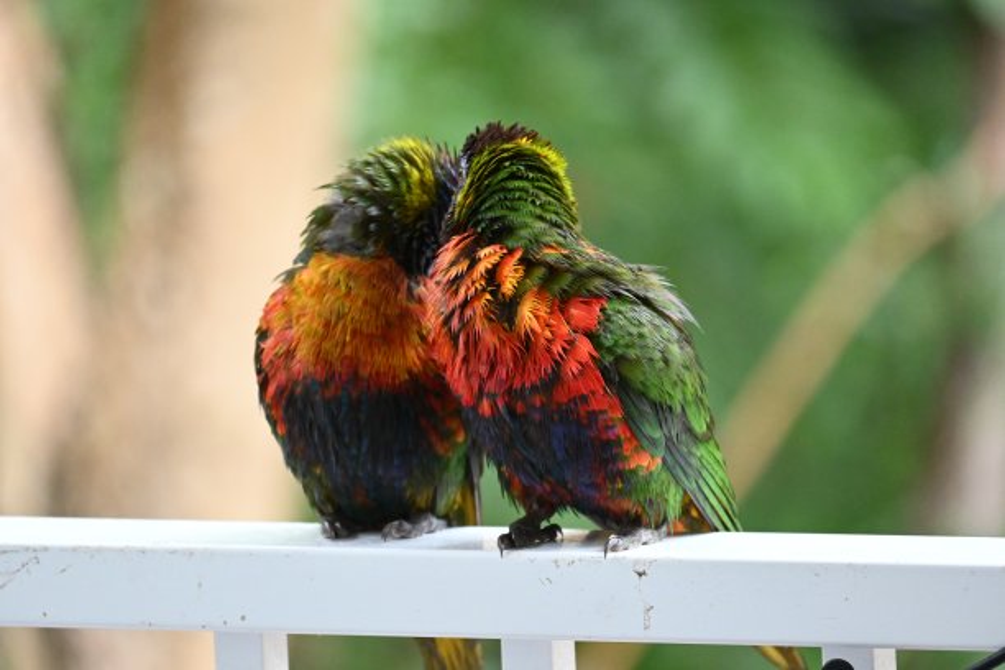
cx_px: 502
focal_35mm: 375
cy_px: 335
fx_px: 10468
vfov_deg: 3.7
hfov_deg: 5.5
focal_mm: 250
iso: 3600
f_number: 6.3
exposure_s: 1/125
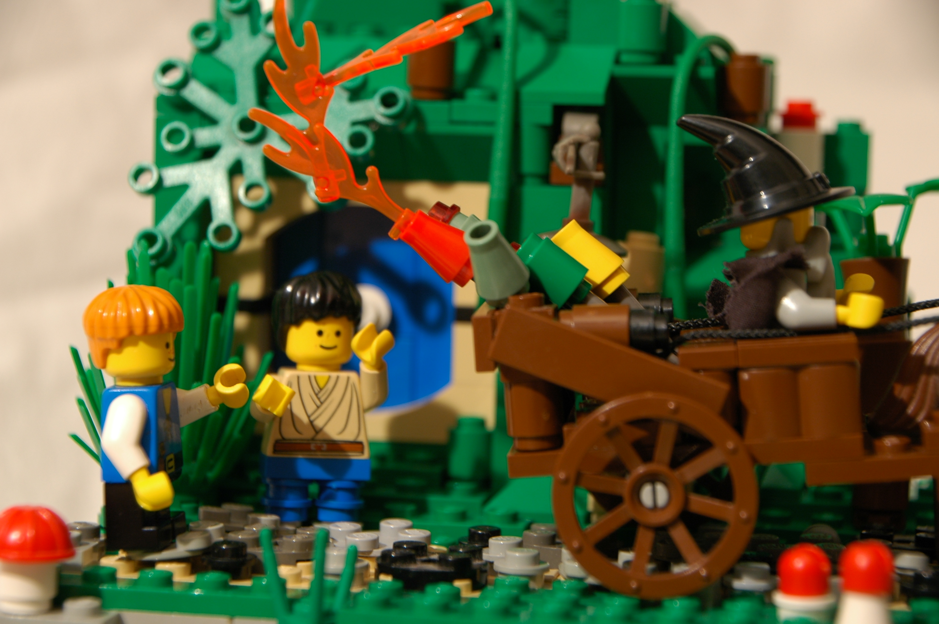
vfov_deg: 11.7
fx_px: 3049
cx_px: 470
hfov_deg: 17.5
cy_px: 312
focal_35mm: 117
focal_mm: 78
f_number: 5.3
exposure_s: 1/6
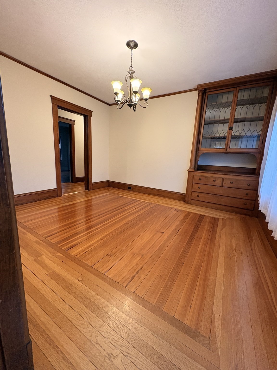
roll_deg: -2.8
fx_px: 149
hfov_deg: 85.7
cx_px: 138
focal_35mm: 14
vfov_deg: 102.1
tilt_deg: -9.7
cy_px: 185
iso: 320
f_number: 2.2
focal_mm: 2.22
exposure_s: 1/60
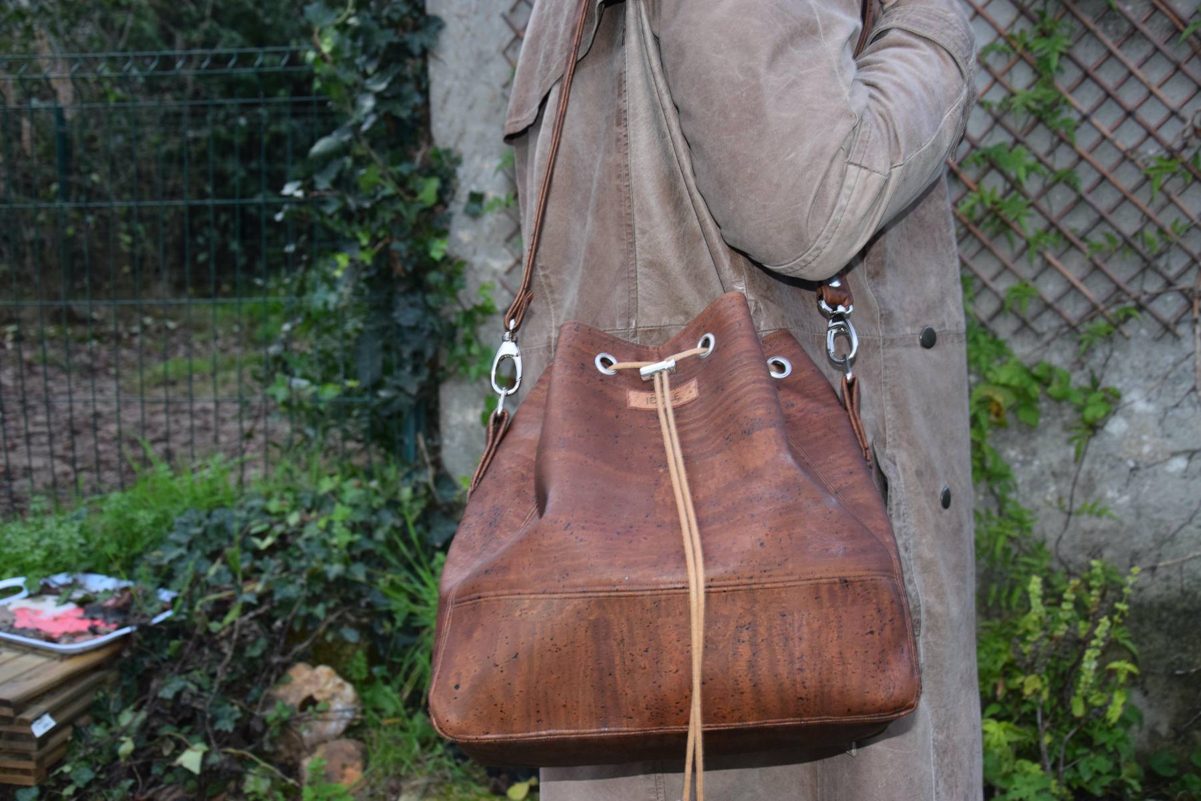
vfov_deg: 31.9
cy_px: 400
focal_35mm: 42
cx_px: 600
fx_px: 1401
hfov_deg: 46.4
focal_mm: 28
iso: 800
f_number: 5
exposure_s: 1/100
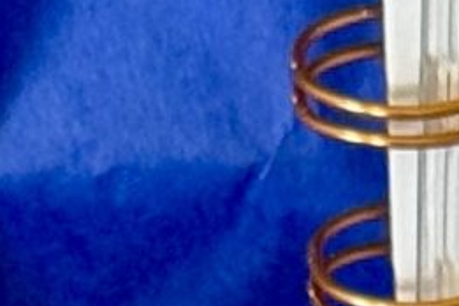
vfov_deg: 2.6
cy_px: 1924
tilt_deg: -62.6
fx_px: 6247
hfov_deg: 4.2
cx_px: 842
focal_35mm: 490
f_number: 1.78
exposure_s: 1/78
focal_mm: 6.76
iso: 100
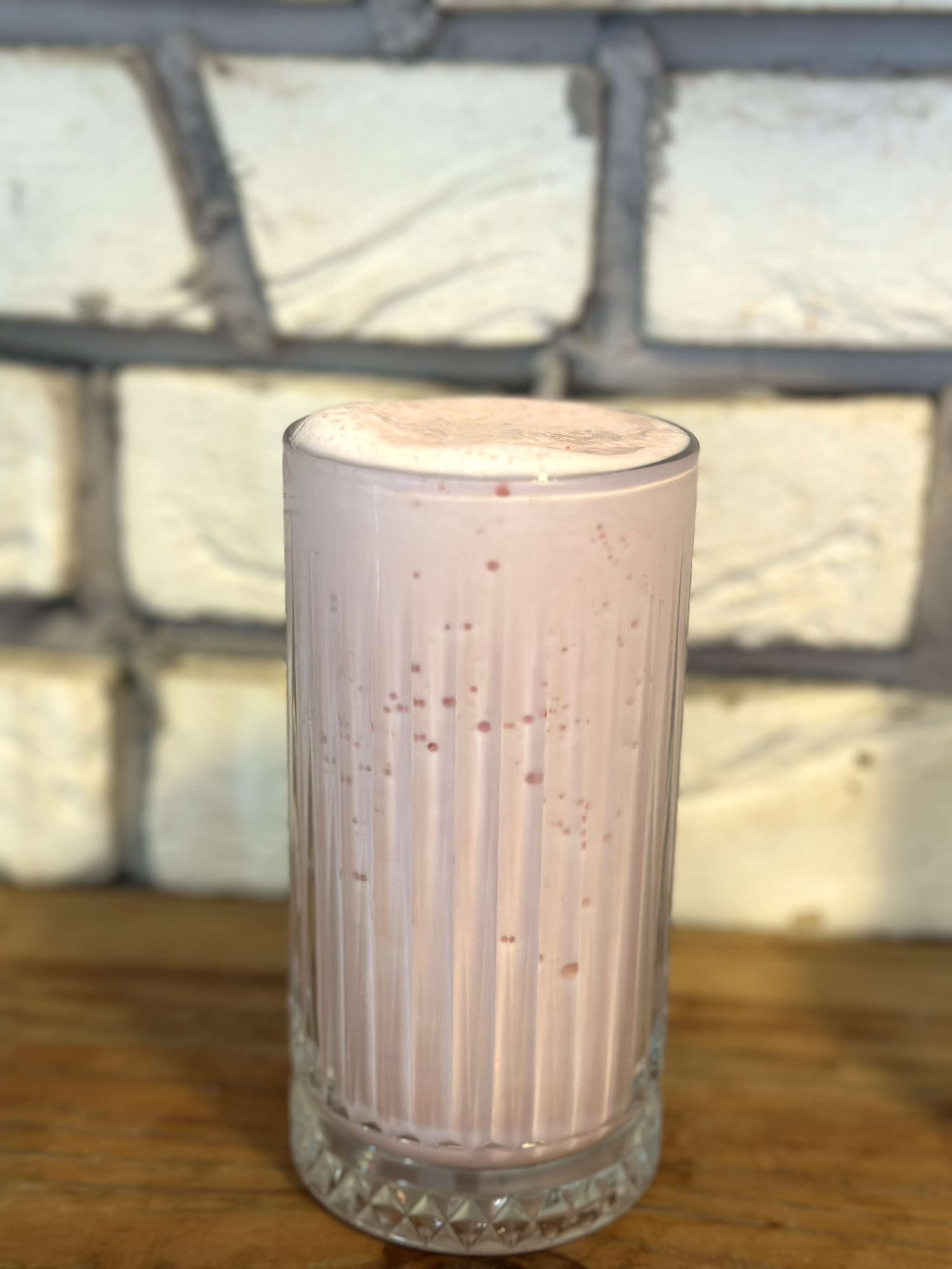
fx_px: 1760
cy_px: 634
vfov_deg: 39.7
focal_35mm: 48
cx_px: 476
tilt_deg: -17.0
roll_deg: -0.9
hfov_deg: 30.3
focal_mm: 6.86
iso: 200
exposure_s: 1/50
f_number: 1.78
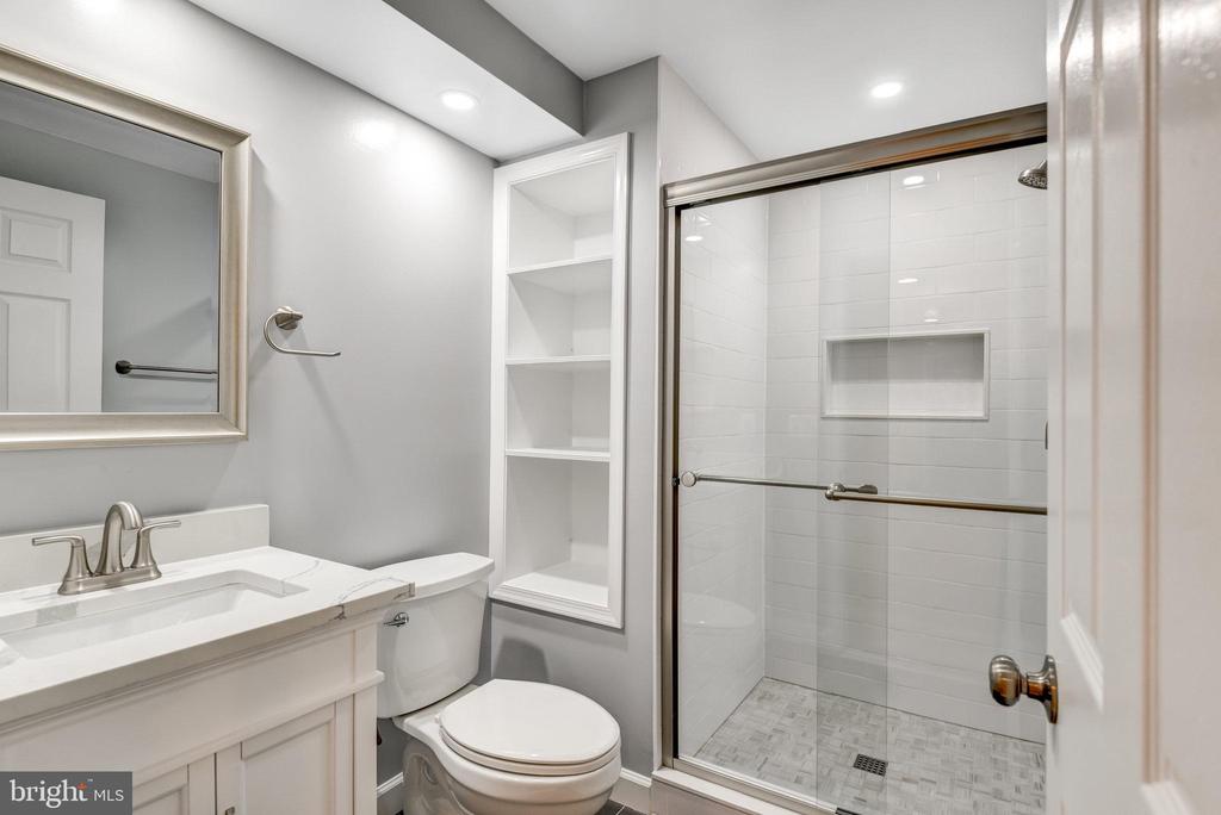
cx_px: 610
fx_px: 577
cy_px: 408
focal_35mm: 17
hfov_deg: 93.2
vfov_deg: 70.5
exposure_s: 1/25
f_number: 8
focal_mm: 17
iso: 400
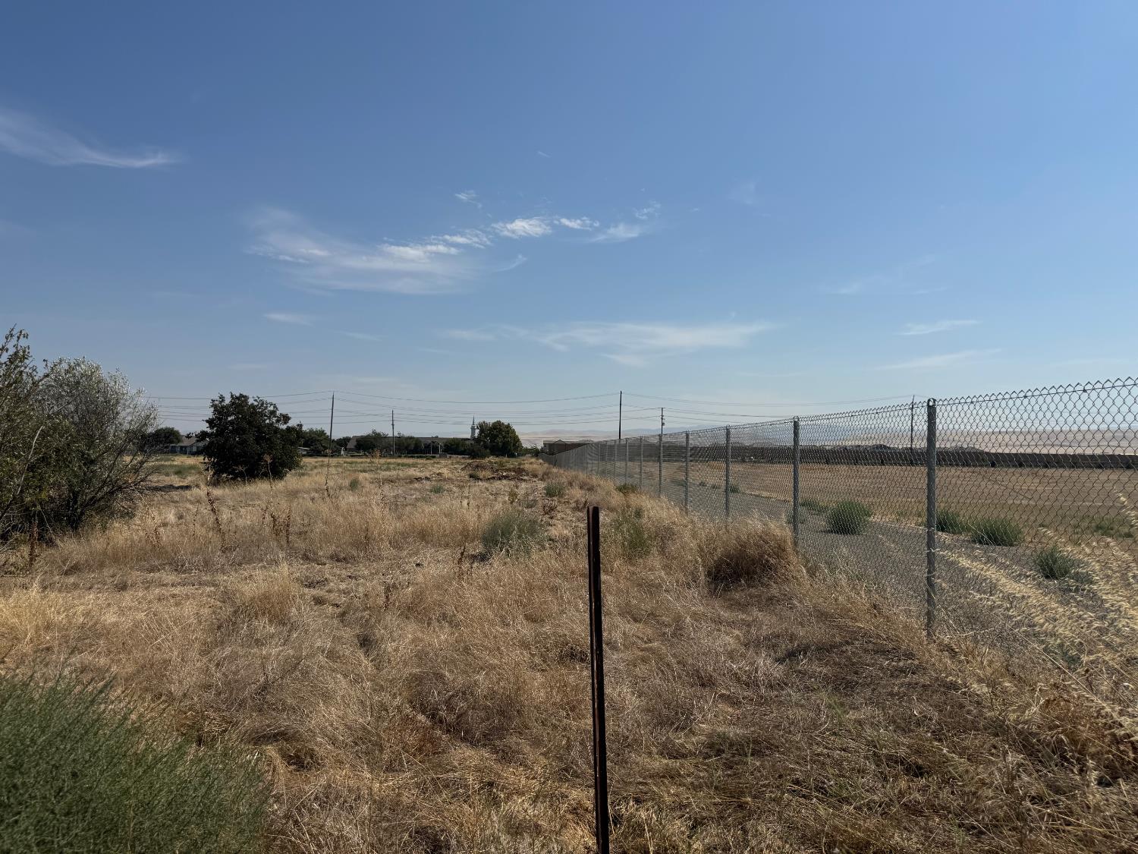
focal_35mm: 24
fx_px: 789
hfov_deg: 71.6
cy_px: 427
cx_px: 569
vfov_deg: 56.8
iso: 80
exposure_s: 1/10417
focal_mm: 6.76
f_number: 1.78
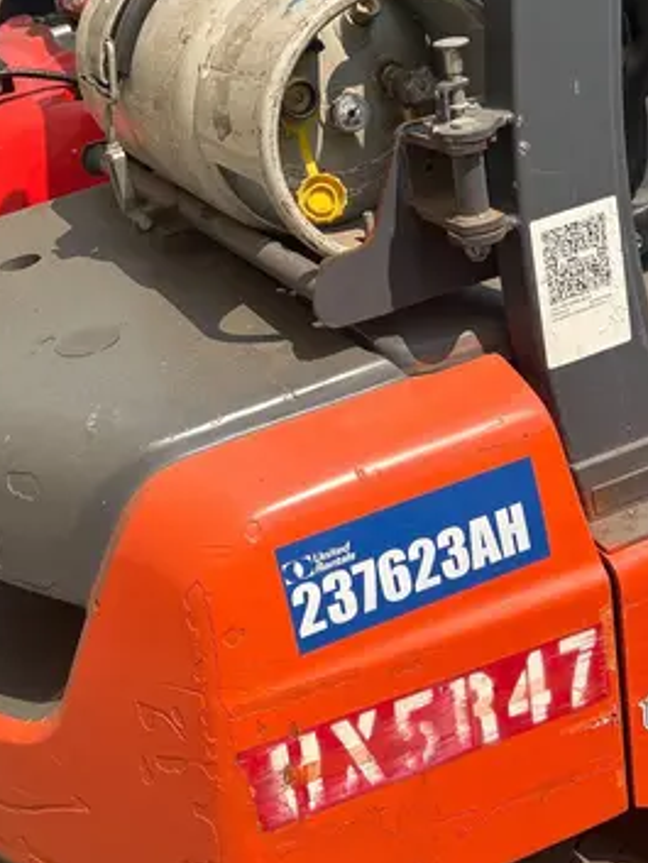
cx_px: 293
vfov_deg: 34.8
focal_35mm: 54
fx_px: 1347
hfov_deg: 27.0
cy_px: 214
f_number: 1.5
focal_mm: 5.7
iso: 50
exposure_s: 1/2252
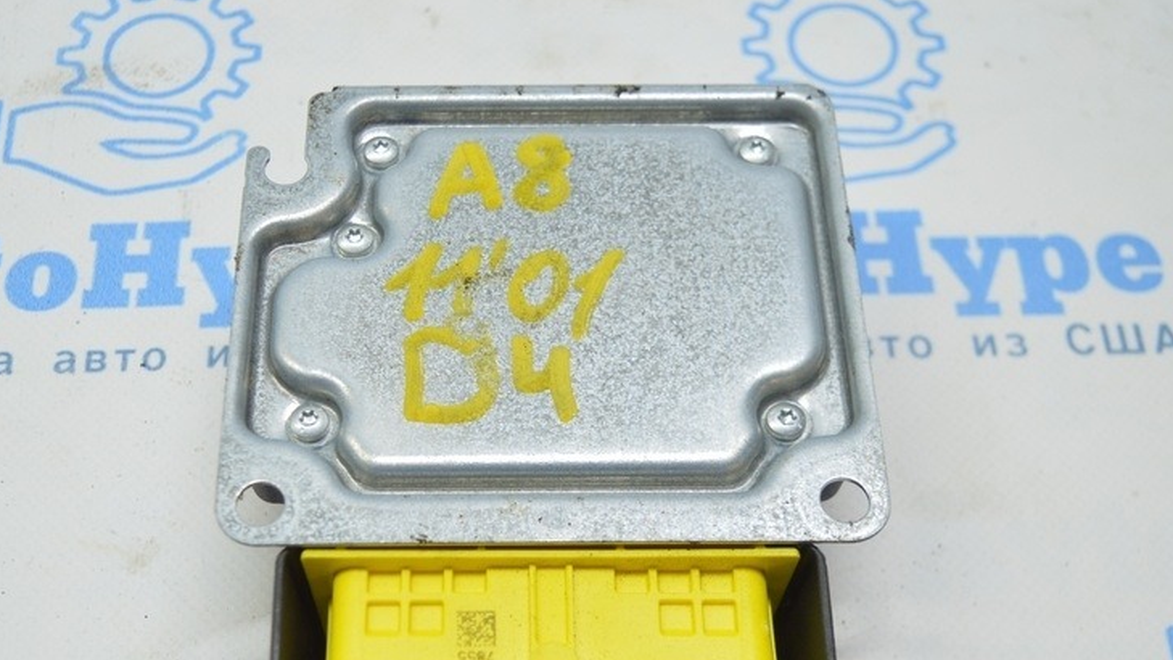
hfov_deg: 40.5
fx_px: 1578
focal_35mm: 51
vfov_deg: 23.5
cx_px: 454
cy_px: 463
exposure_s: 1/60
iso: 400
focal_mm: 23
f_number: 3.8
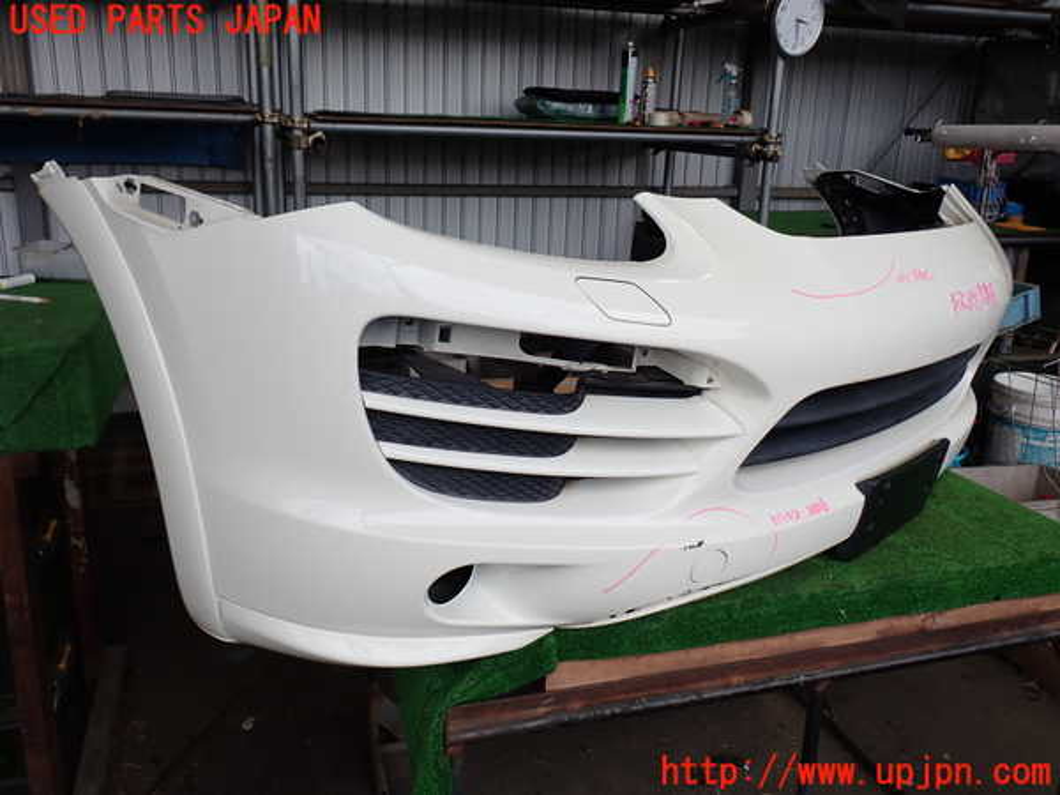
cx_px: 530
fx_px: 919
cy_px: 398
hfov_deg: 60.0
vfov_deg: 46.8
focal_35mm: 30
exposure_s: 1/60
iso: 100
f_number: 3.2
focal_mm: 5.4
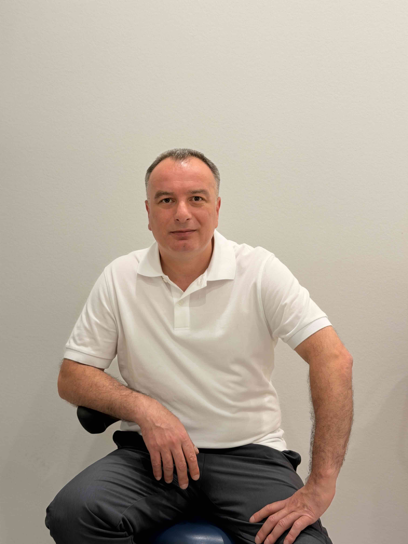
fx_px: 754
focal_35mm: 48
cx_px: 204
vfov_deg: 39.7
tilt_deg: -2.0
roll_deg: +0.2
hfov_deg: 30.3
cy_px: 272
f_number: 1.78
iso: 50
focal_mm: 6.76
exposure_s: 1/50
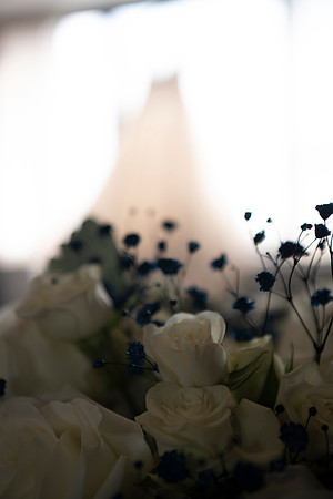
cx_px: 166
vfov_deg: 39.6
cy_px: 250
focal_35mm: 50
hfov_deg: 27.0
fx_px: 694
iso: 125
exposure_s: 1/100
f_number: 2.8
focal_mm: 50
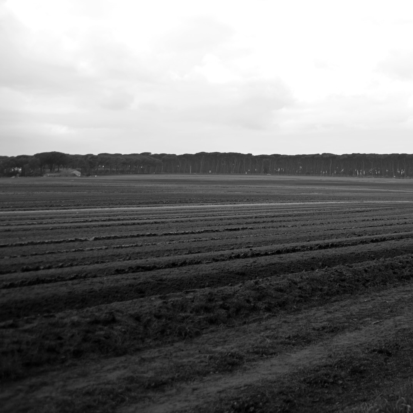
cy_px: 130
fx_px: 864
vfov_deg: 26.7
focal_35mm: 64
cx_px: 388
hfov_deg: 25.8
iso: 100
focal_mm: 35
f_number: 7.1
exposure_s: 1/400
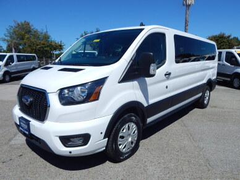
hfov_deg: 69.4
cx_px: 120
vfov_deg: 54.9
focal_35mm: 25
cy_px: 90
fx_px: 173
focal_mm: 4.5
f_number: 6.1
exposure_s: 1/1500
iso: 125
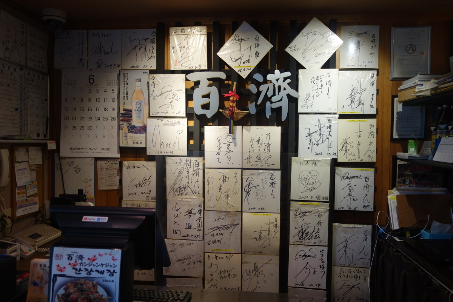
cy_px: 151
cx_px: 226
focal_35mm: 28
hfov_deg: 65.5
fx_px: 352
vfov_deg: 46.4
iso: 125
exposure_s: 1/40
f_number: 1.8
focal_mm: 10.4
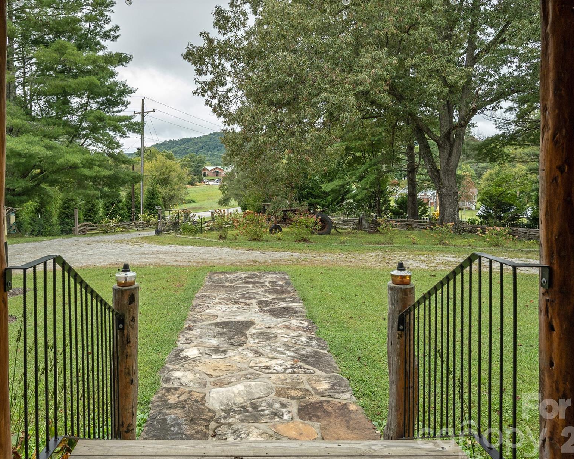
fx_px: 435
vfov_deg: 55.5
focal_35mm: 26
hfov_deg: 66.6
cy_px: 211
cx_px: 259
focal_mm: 20.5
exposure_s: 1/400
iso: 400
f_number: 7.1
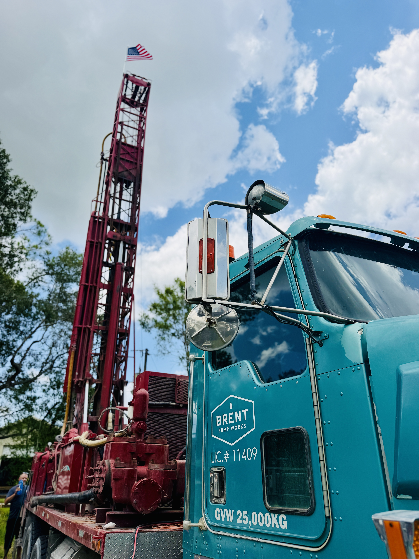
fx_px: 387
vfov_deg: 71.6
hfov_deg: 56.8
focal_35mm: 24
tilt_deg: +27.4
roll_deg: +1.8
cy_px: 280
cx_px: 210
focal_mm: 6.76
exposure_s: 1/4975
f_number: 1.78
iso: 80
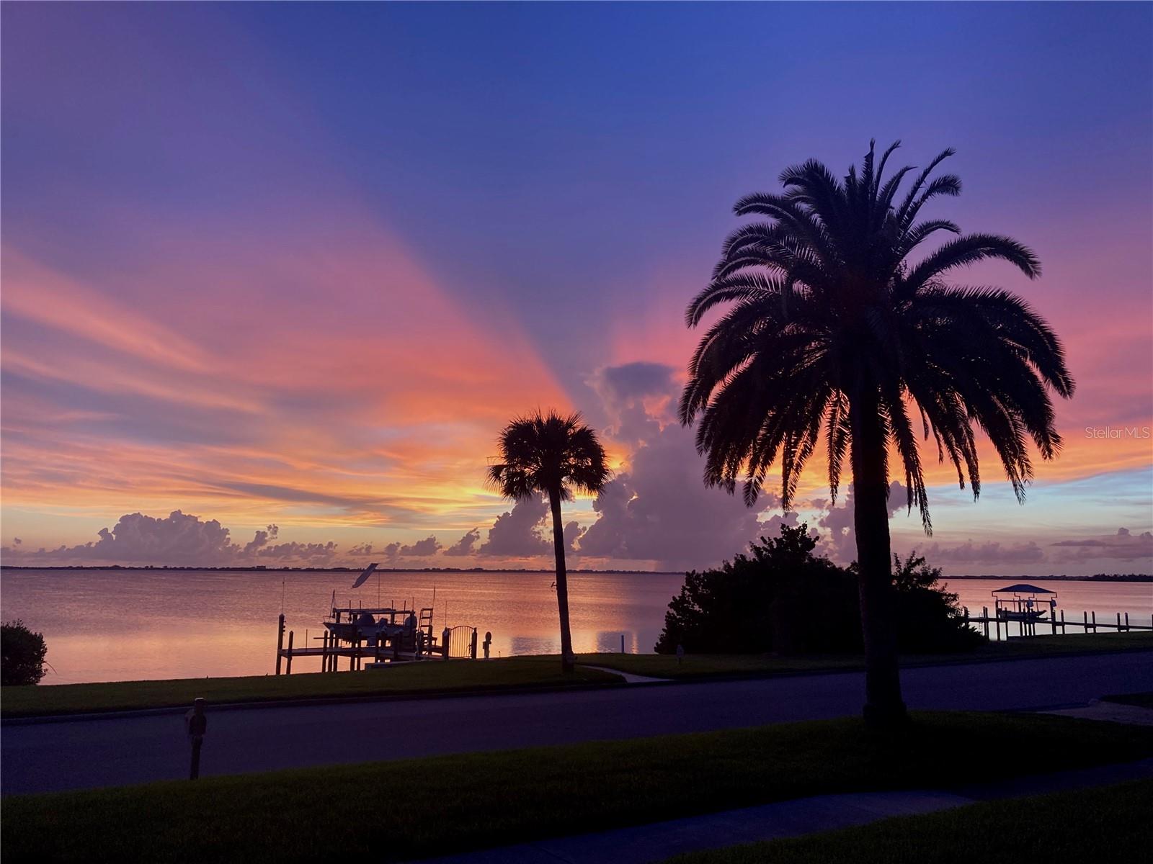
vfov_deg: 49.7
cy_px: 432
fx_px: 933
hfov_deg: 63.4
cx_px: 576
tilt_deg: +9.8
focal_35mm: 28
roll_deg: -0.7
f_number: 1.8
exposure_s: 1/71
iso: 80
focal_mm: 3.99
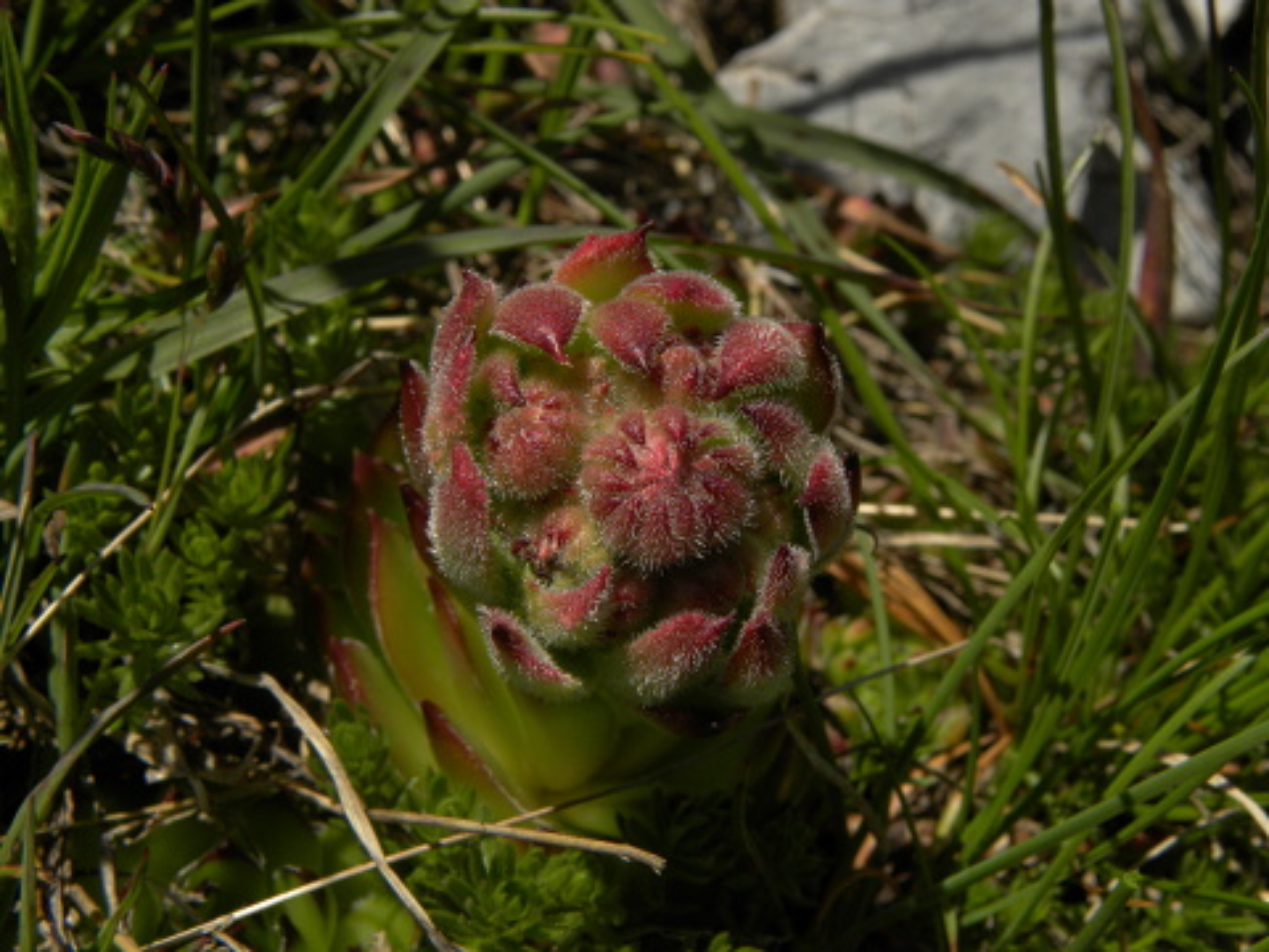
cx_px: 634
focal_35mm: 52
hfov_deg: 36.8
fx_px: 1906
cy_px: 476
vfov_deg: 28.0
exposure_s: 1/640
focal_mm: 9.2
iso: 100
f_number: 7.1
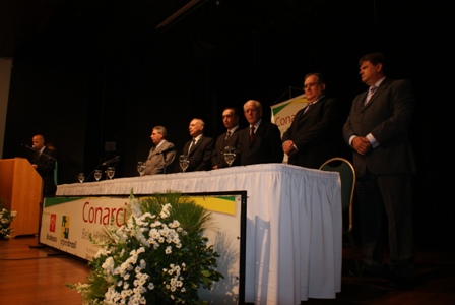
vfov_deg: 48.1
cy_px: 152
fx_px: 342
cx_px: 228
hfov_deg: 67.3
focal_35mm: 27
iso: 400
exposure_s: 1/60
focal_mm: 18
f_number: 5.6
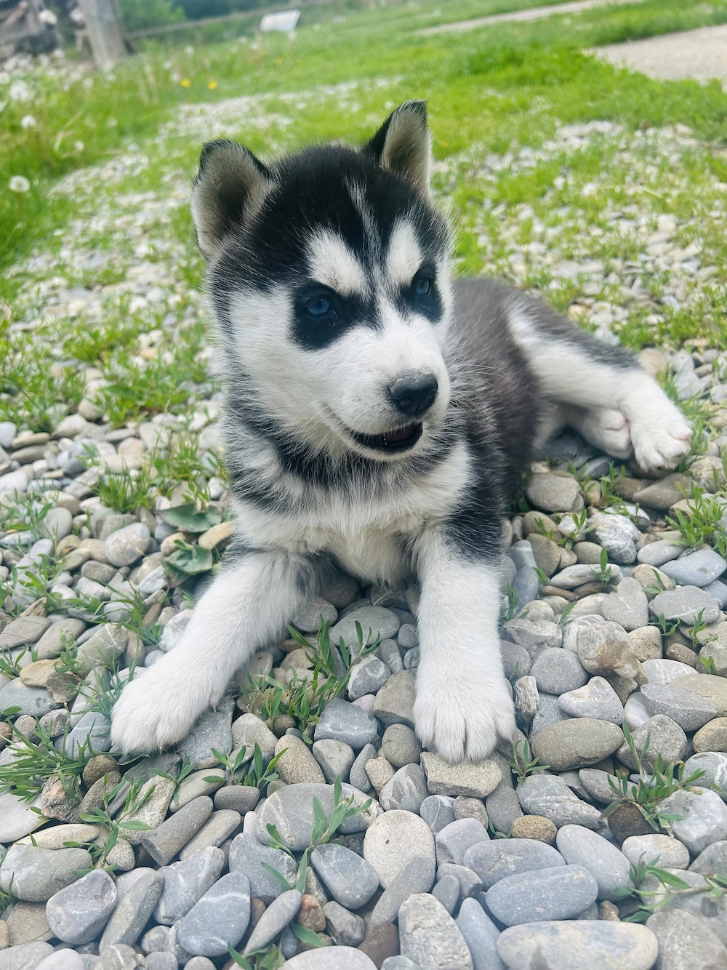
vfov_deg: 67.3
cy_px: 485
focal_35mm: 26
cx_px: 364
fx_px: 728
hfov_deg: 53.0
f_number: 1.5
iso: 50
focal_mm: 5.7
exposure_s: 1/1901
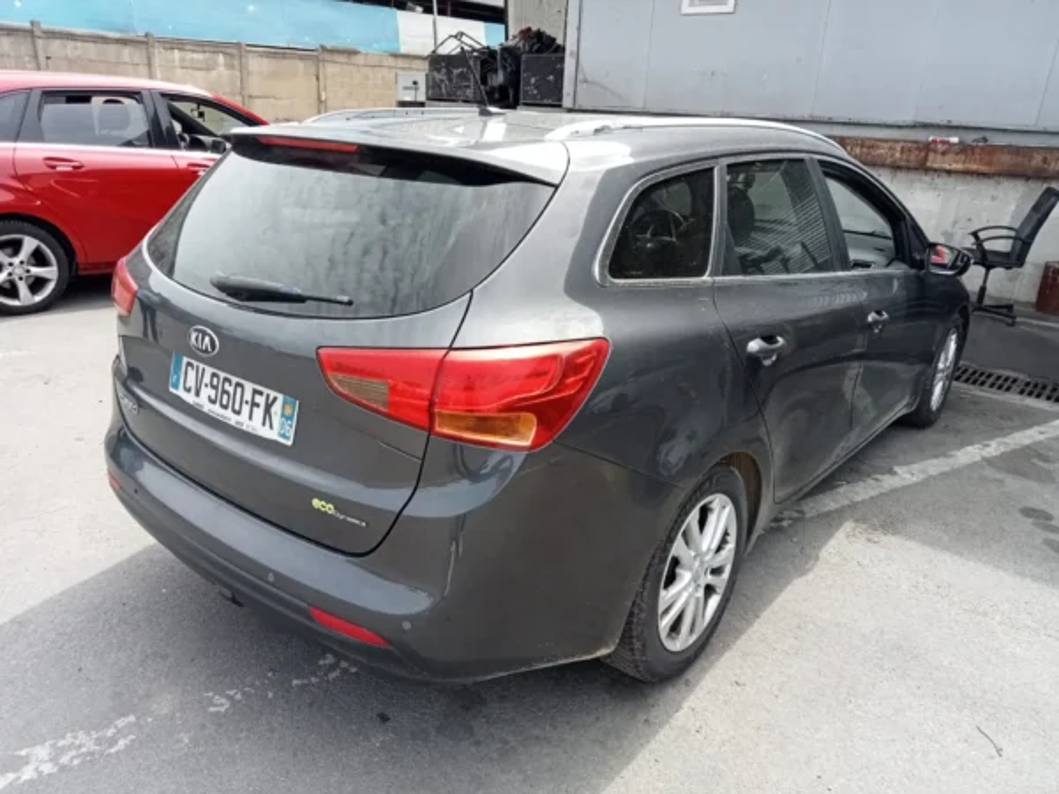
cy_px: 397
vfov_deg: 49.7
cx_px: 530
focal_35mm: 28
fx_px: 857
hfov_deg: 63.4
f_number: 2.2
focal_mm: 3.46
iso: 100
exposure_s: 1/293
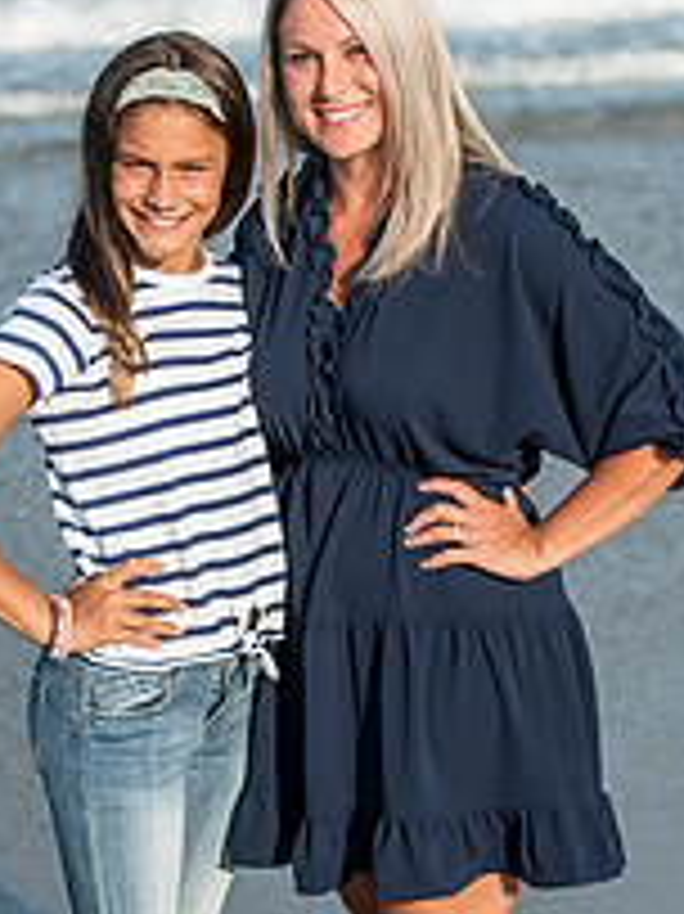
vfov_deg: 13.3
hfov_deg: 9.9
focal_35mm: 149
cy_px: 491
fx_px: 3930
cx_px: 333
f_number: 3.5
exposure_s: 1/4000
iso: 250
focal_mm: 70
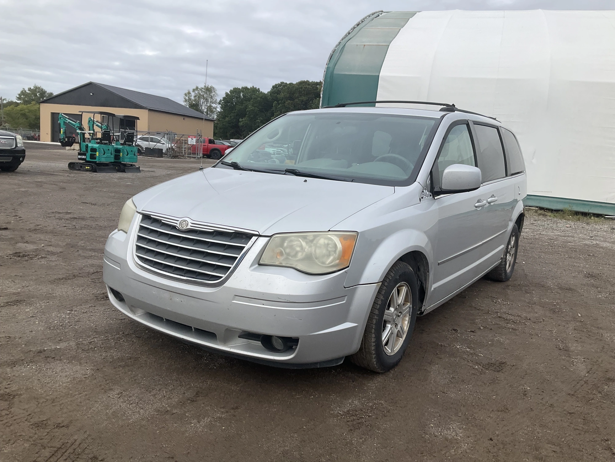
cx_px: 308
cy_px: 231
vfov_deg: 48.2
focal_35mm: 29
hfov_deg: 61.7
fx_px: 515
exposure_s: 1/1730
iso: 25
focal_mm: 3
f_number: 1.8
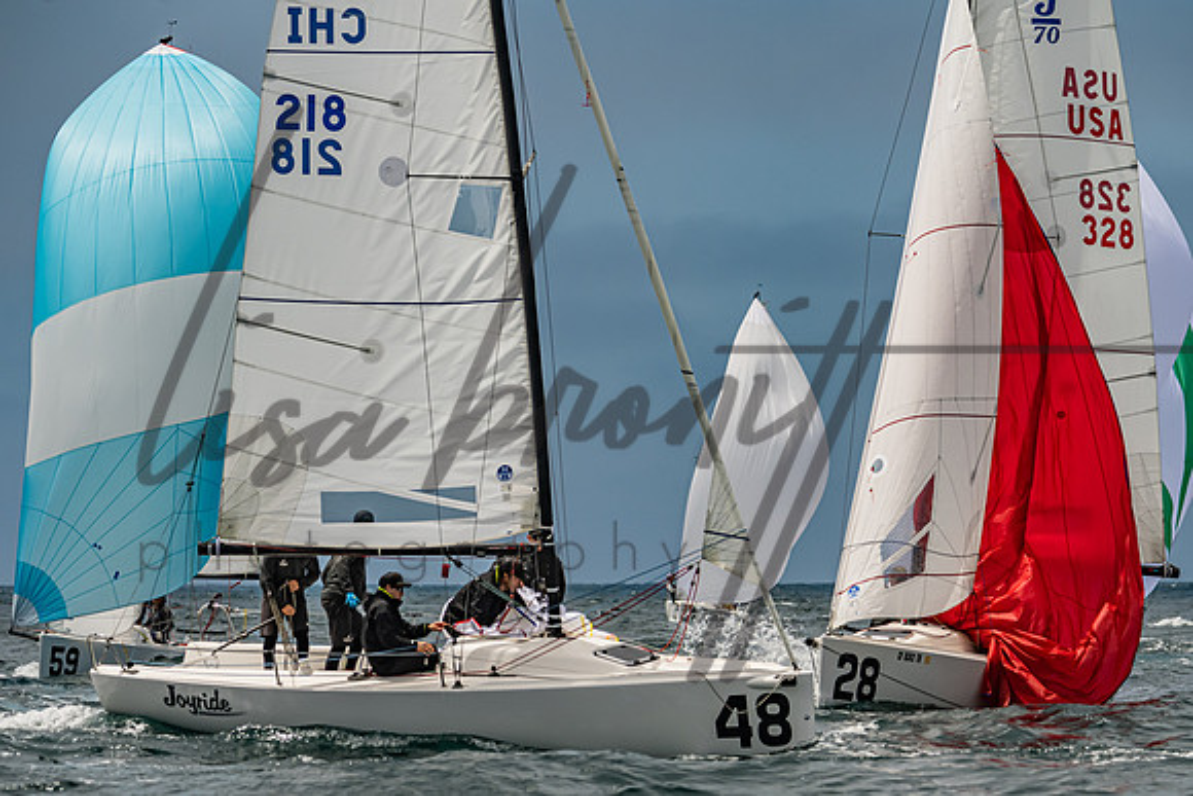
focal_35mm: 240
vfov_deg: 5.7
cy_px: 485
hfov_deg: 8.6
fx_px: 7971
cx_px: 664
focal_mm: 195
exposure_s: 1/3200
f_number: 6.3
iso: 400
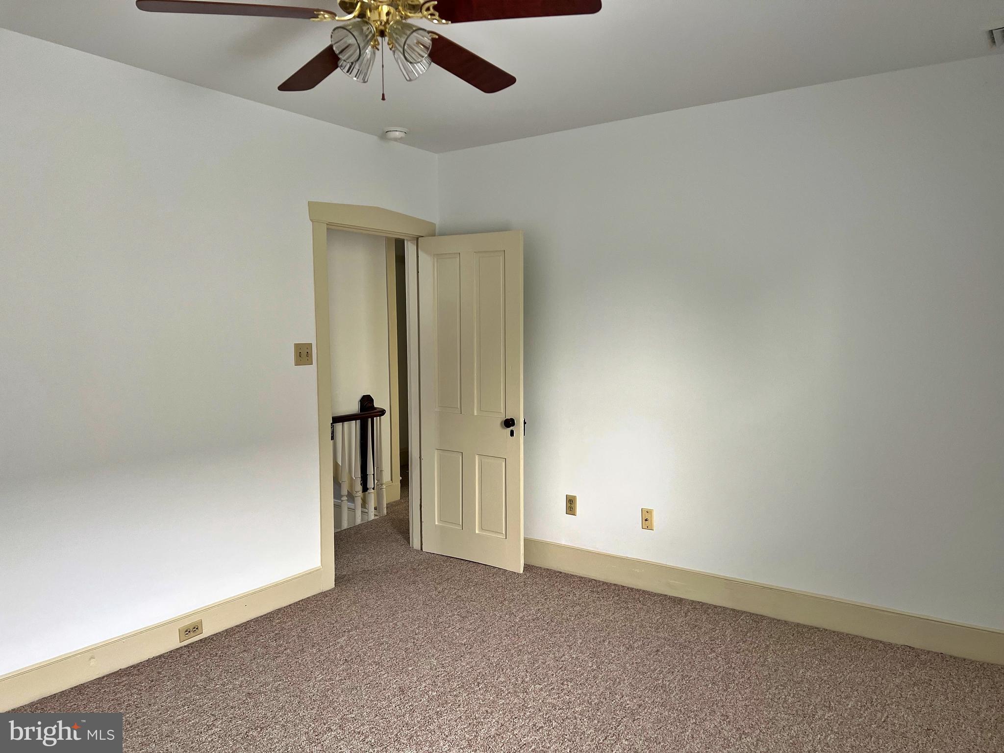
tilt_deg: -5.3
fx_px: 754
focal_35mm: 26
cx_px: 502
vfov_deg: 53.1
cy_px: 376
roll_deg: +0.2
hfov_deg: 67.3
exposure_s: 1/60
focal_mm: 5.7
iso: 80
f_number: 1.5
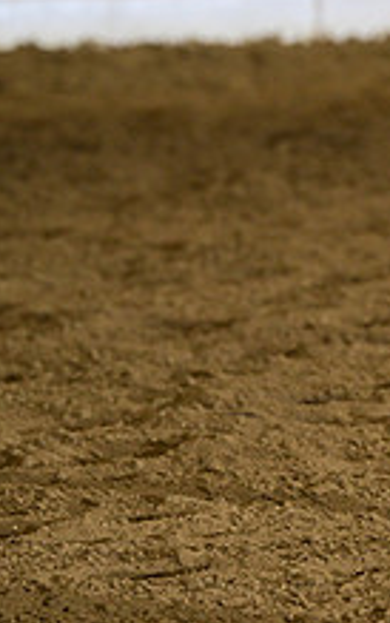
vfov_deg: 3.9
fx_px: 9160
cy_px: 491
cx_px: 734
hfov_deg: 2.4
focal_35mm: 539
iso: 2500
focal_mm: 200
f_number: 4.5
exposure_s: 1/200
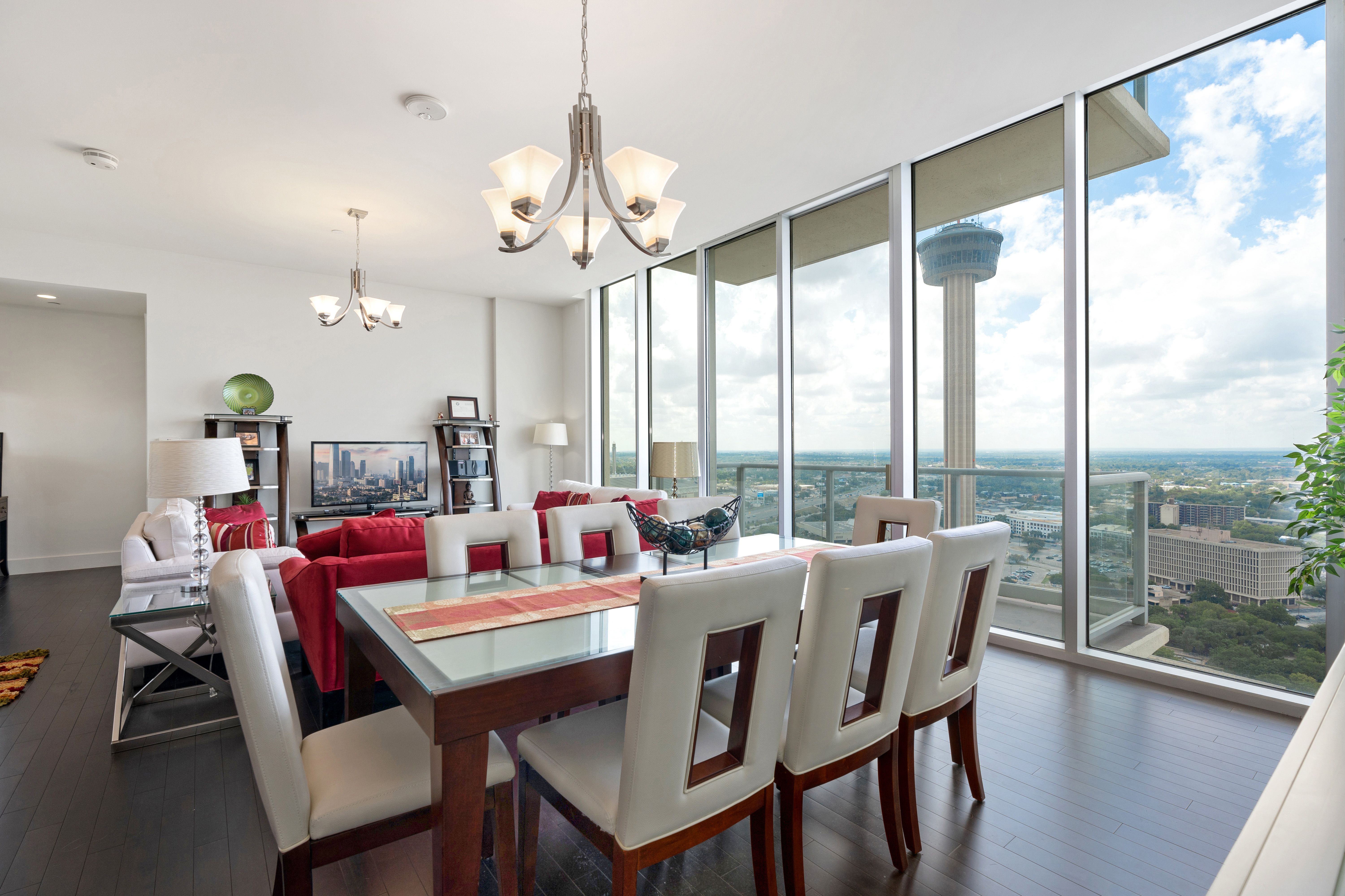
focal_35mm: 16
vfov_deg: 73.7
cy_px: 448
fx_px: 598
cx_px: 672
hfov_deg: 96.7
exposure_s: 1/25
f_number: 8
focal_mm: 16
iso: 125
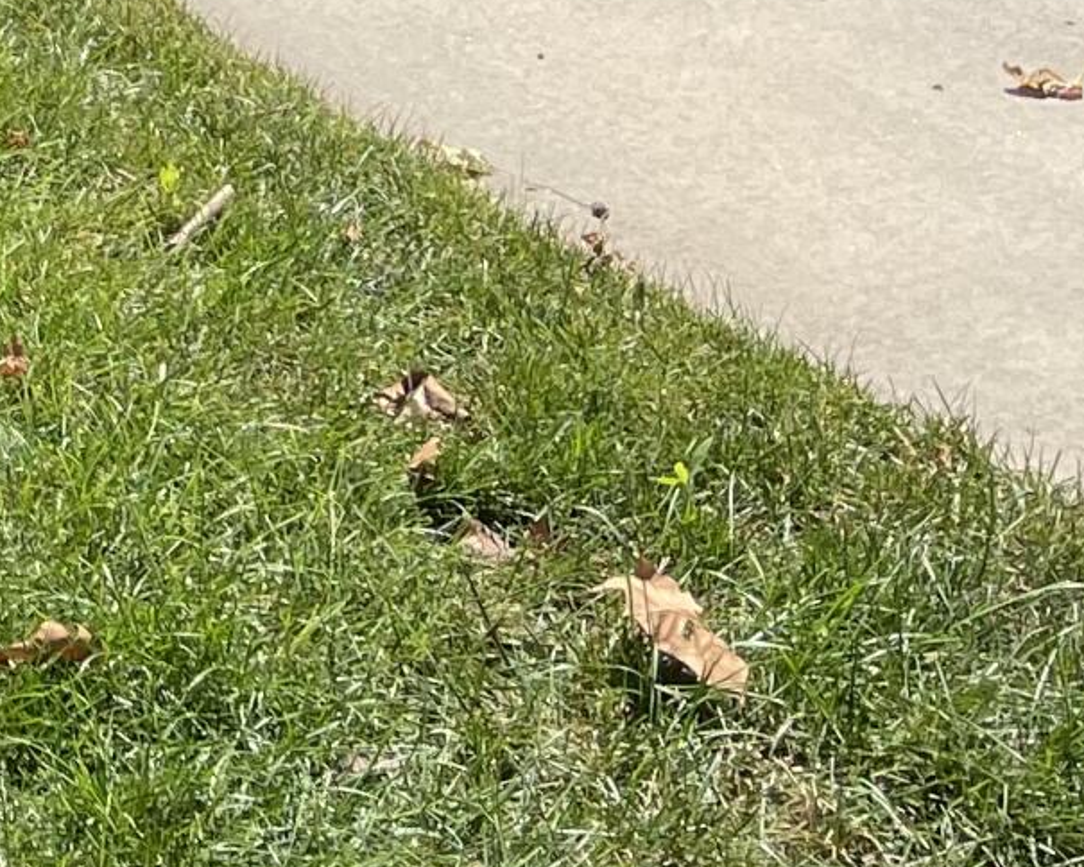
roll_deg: -2.3
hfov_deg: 13.6
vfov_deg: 11.3
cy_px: -964
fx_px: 3882
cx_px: -1075
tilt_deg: -5.6
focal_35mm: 121
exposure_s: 1/1456
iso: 32
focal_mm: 5.1
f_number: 1.6
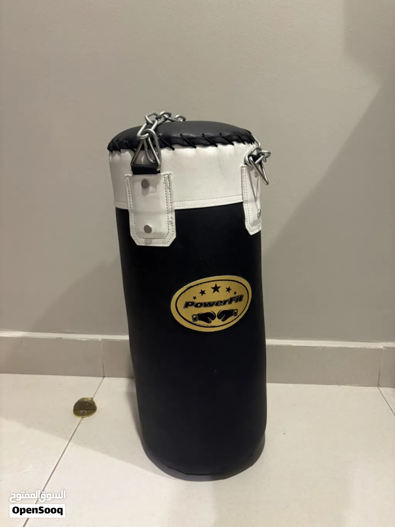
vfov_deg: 67.3
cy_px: 264
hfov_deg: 53.1
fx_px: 396
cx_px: 198
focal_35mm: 26
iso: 320
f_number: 1.6
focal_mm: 5.96
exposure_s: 1/60
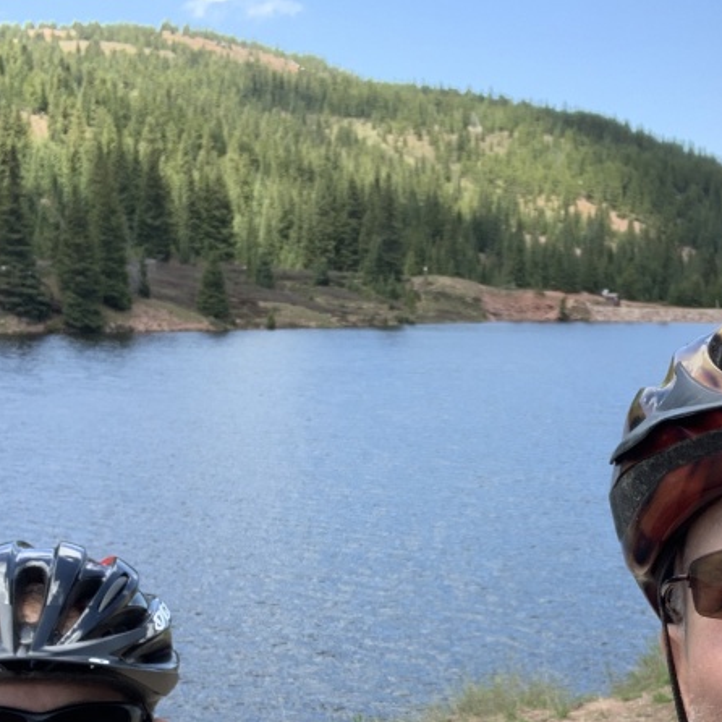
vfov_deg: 25.8
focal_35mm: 65
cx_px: 461
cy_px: 620
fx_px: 1534
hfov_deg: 26.4
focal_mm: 2.87
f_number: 2.2
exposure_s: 1/193
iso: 16
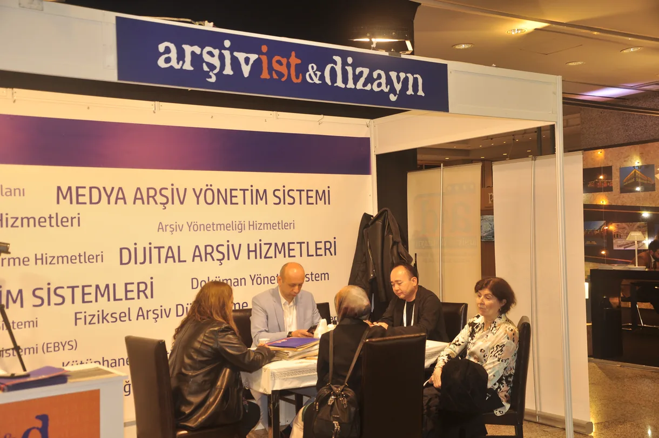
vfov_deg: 31.8
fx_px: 768
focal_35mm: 42
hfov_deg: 46.5
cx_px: 330
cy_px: 219
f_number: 4.5
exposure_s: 1/30
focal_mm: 28
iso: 200
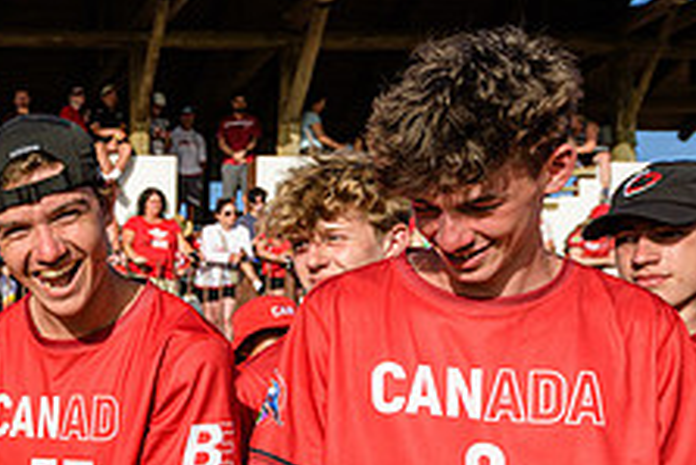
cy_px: 426
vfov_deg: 20.5
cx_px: -140
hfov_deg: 27.3
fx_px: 1257
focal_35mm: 65
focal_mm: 25
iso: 90
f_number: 5.6
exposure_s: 1/500
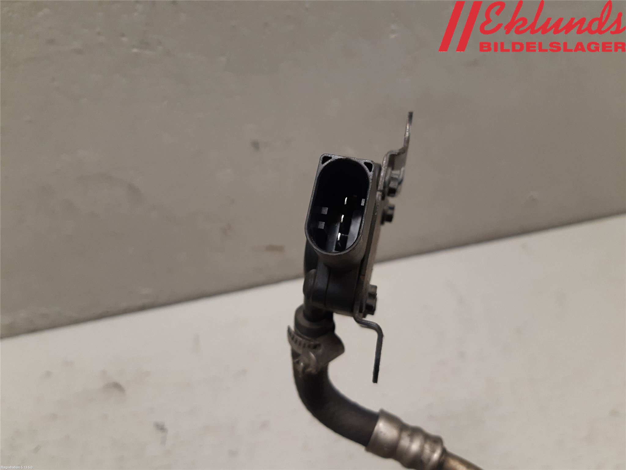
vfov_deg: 53.1
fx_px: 470
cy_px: 235
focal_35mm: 26
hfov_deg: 67.3
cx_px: 313
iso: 160
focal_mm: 3.93
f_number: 1.7
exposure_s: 1/50
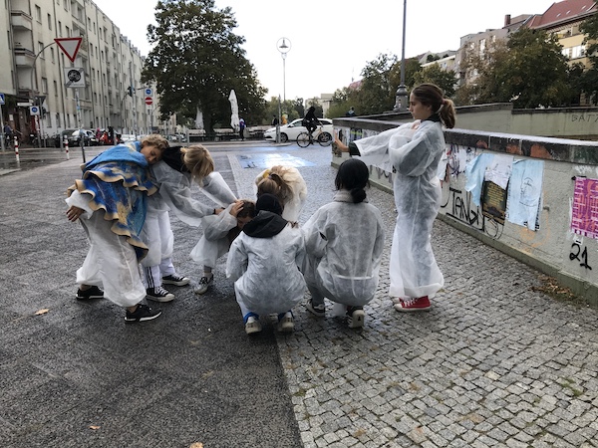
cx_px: 299
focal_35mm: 28
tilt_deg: -11.9
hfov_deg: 63.4
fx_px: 484
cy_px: 224
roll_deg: +0.1
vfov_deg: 49.7
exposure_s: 1/226
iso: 20
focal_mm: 3.99
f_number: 1.8
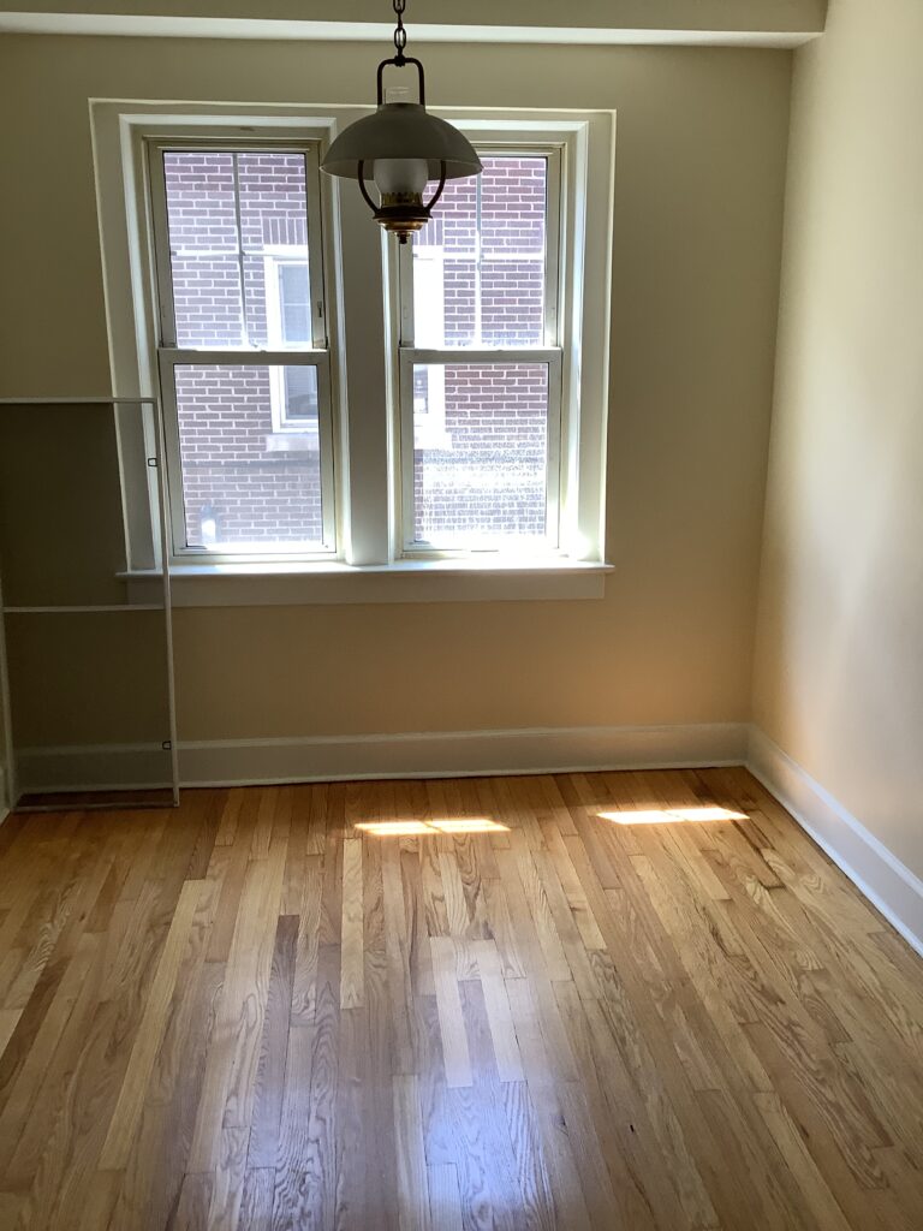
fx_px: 1102
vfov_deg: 58.4
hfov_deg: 45.4
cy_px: 616
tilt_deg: -13.7
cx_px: 462
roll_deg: -0.8
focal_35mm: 31
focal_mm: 3.3
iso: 80
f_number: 2.4
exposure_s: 1/120
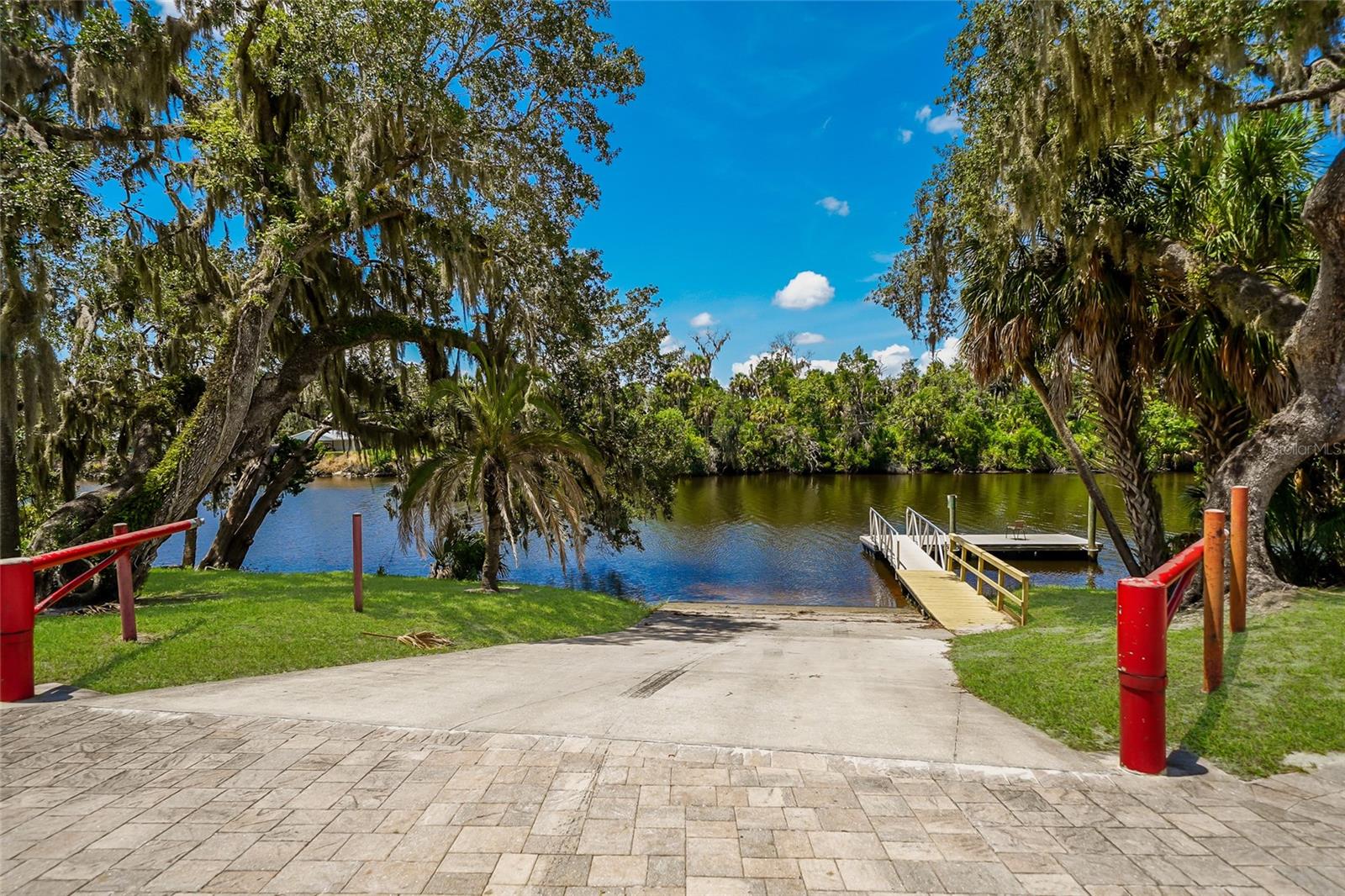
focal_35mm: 18
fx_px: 672
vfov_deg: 67.4
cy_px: 448
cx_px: 672
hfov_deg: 90.0
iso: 80
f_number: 5
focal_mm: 18
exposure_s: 1/400
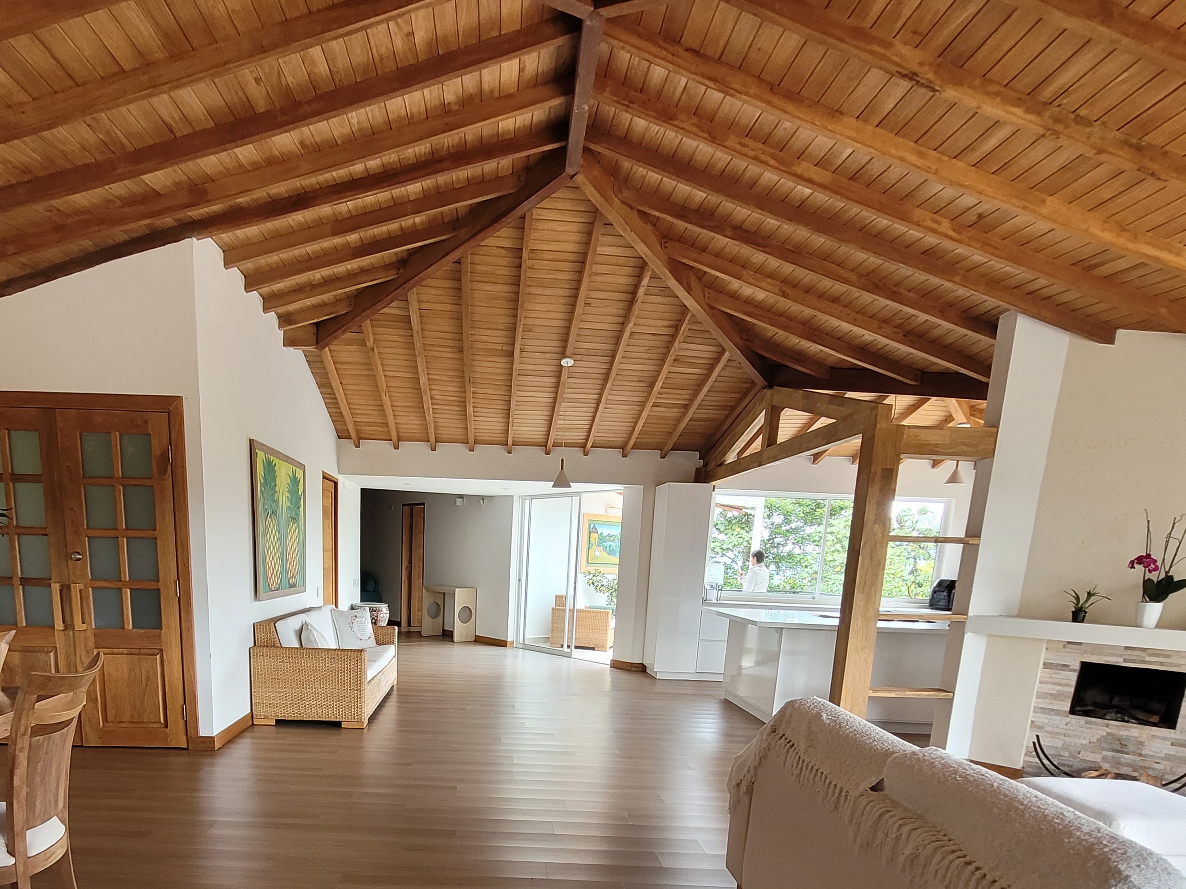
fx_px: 719
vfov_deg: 59.2
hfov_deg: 78.3
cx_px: 489
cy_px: 694
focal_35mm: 21
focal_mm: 1.74
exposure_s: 1/50
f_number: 2.2
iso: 100
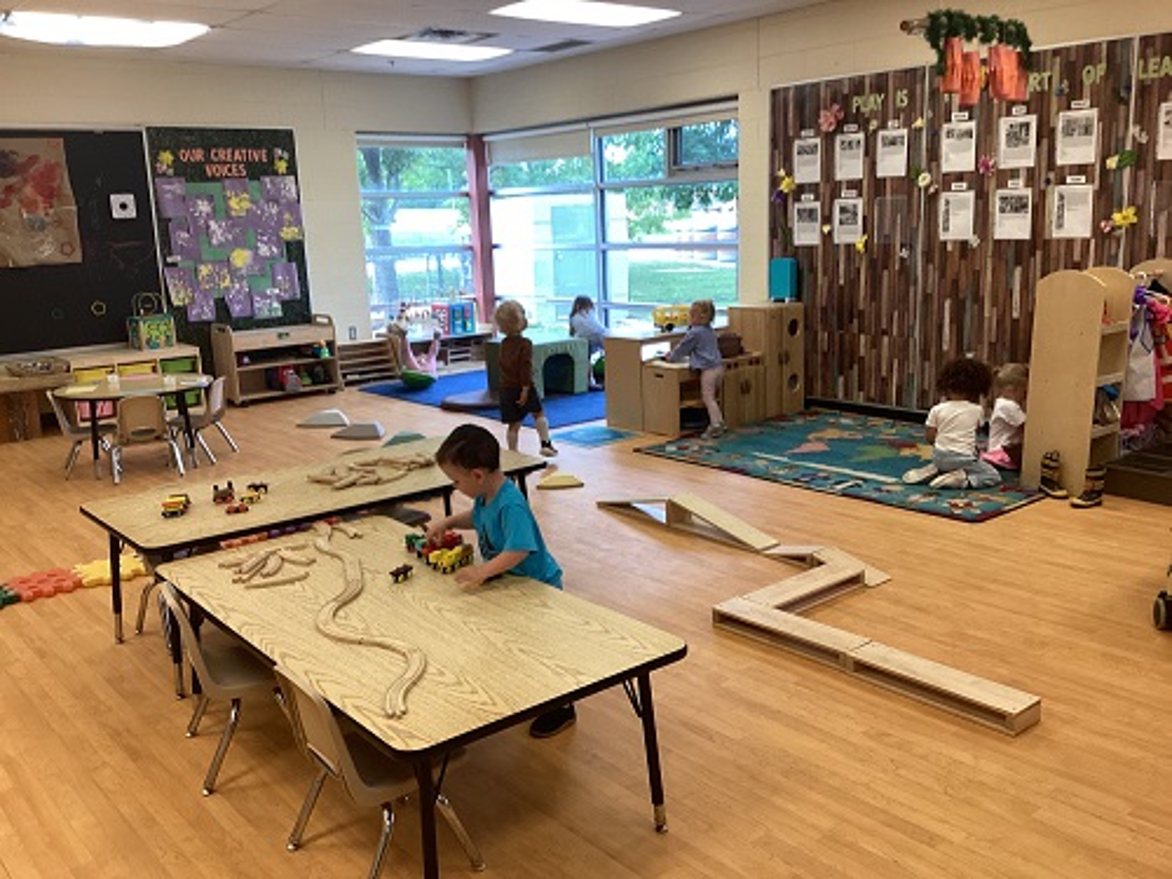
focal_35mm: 31
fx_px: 1050
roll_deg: +2.8
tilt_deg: -11.5
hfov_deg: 58.4
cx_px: 586
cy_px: 440
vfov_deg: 45.4
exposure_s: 1/60
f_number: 2.4
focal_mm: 3.3
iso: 80
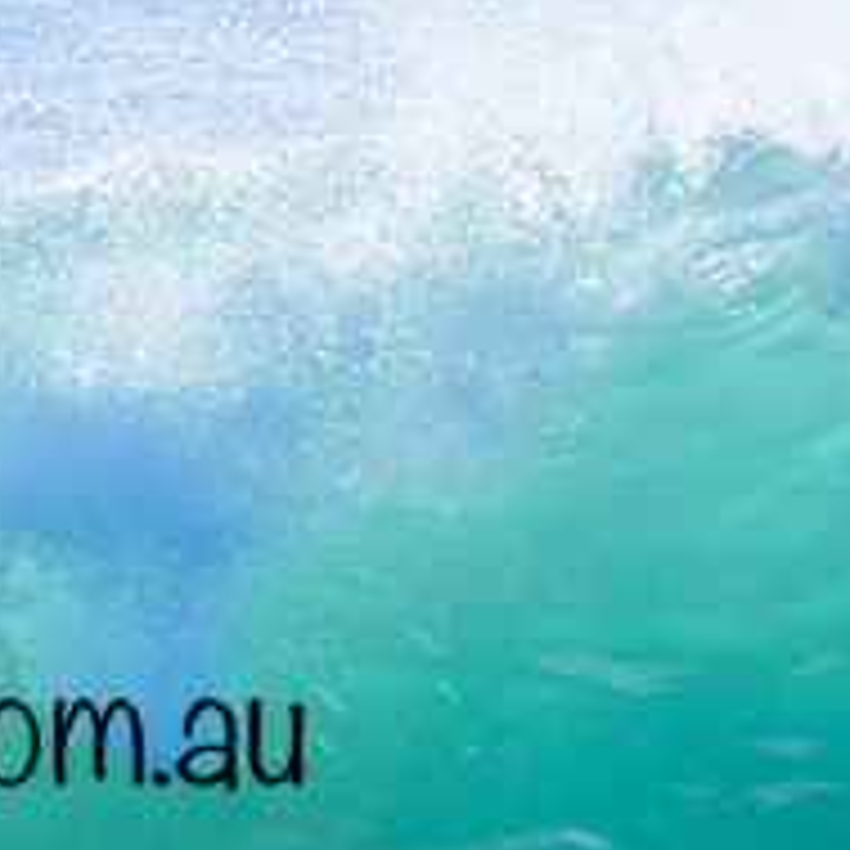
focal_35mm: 2092
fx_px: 58118
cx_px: -171
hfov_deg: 0.8
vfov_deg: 0.8
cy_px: 681
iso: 2800
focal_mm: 800
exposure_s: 1/2000
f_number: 6.3
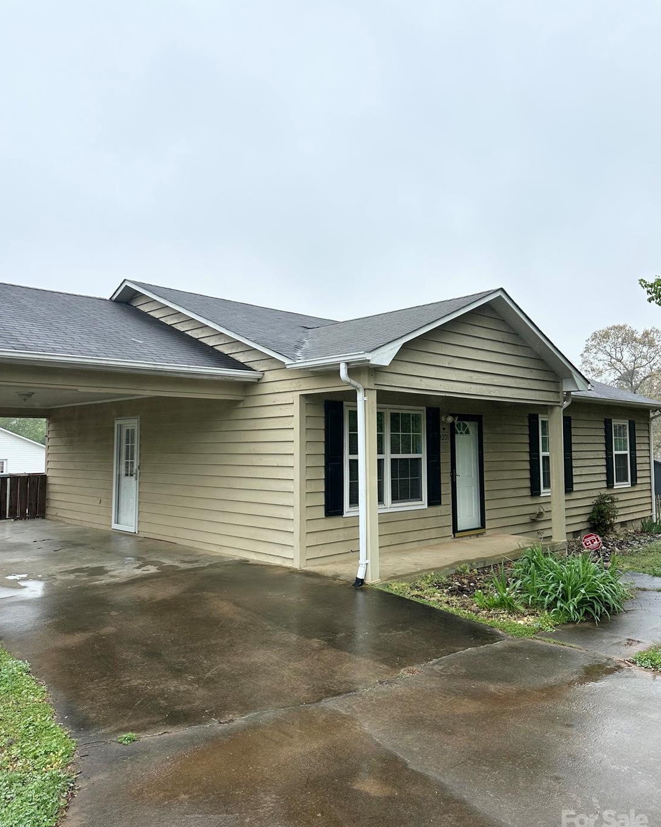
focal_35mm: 26
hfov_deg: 54.9
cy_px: 414
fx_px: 636
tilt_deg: +2.7
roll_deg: -0.4
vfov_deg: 66.0
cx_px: 328
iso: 80
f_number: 1.78
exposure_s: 1/1157
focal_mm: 6.86
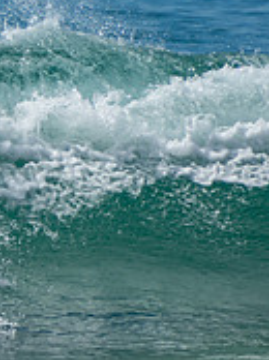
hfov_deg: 0.8
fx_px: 20036
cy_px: 138
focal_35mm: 1929
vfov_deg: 1.0
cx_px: -265
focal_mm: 400
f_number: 5.6
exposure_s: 1/1250
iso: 125
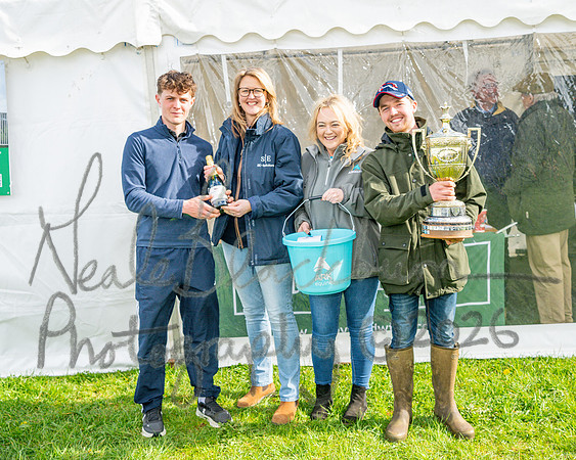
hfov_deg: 41.1
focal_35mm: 45
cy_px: 230
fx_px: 768
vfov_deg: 33.4
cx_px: 290
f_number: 5
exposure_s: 1/800
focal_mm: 40
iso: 400
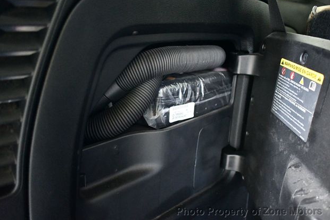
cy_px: 108
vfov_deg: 41.1
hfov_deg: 58.7
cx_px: 170
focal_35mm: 32
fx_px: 293
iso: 12800
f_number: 3.8
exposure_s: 1/50
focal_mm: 21
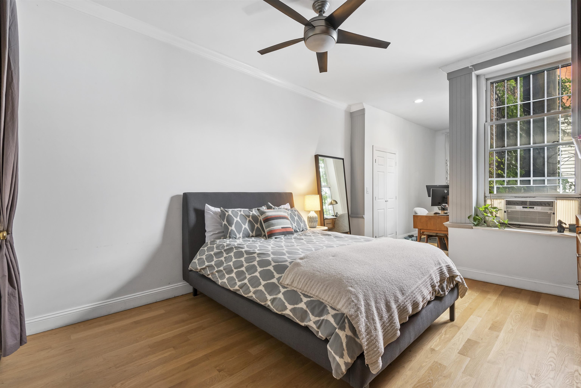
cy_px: 194
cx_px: 290
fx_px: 258
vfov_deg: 73.8
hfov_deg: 96.7
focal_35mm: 16
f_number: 16
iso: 400
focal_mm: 16
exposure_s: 1/3
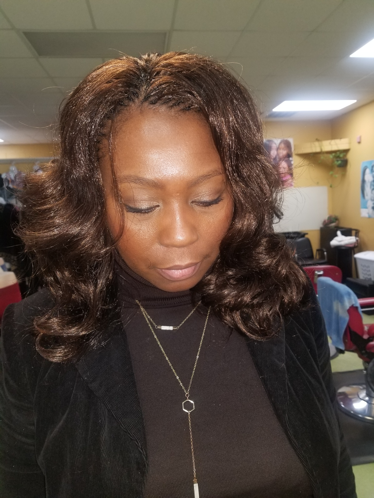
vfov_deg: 67.3
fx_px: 375
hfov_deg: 53.1
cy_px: 249
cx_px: 187
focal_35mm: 26
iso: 125
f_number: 1.7
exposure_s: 1/60
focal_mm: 4.25
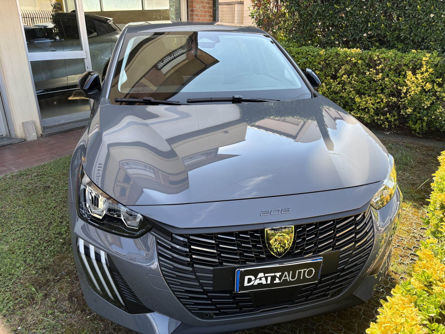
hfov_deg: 67.3
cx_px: 222
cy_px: 167
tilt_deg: -22.3
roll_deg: -0.8
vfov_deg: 53.1
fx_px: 334
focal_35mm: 26
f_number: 1.6
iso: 50
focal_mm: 5.96
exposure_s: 1/433
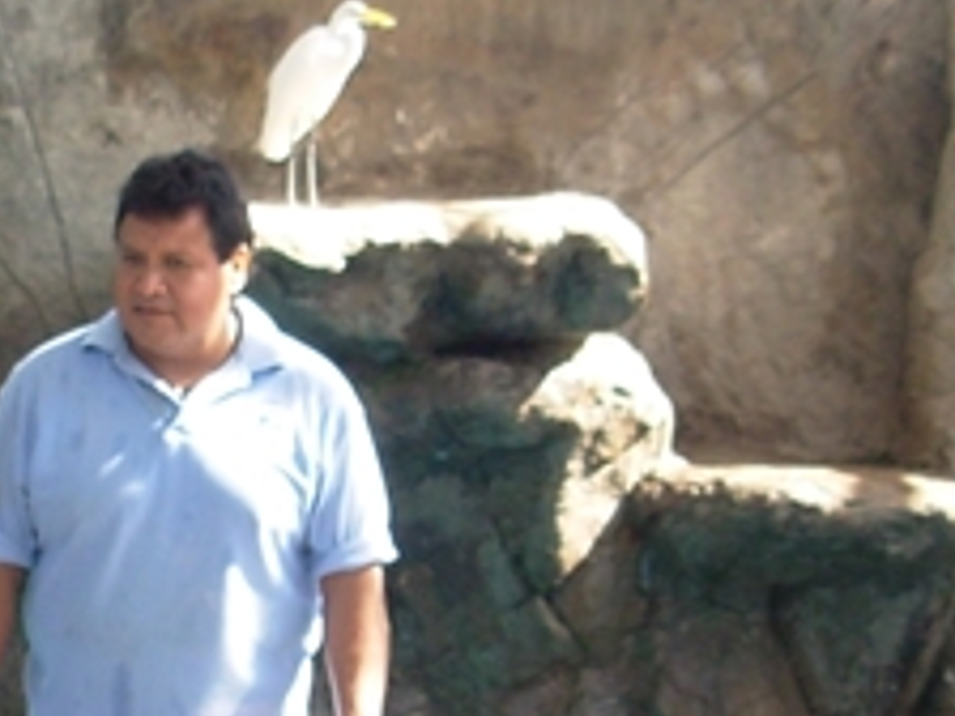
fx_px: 4497
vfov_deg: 9.1
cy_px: 609
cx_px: 47
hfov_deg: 12.0
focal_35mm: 163
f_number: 2.9
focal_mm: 6.3
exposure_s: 1/111
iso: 50
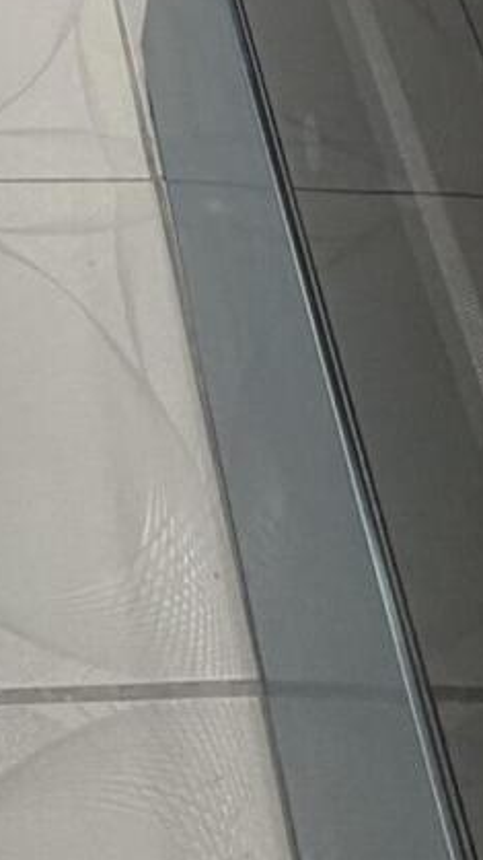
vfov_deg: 16.2
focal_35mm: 73
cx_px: -51
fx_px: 1663
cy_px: -1097
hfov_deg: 16.0
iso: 125
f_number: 2.2
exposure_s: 1/120
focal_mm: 2.22
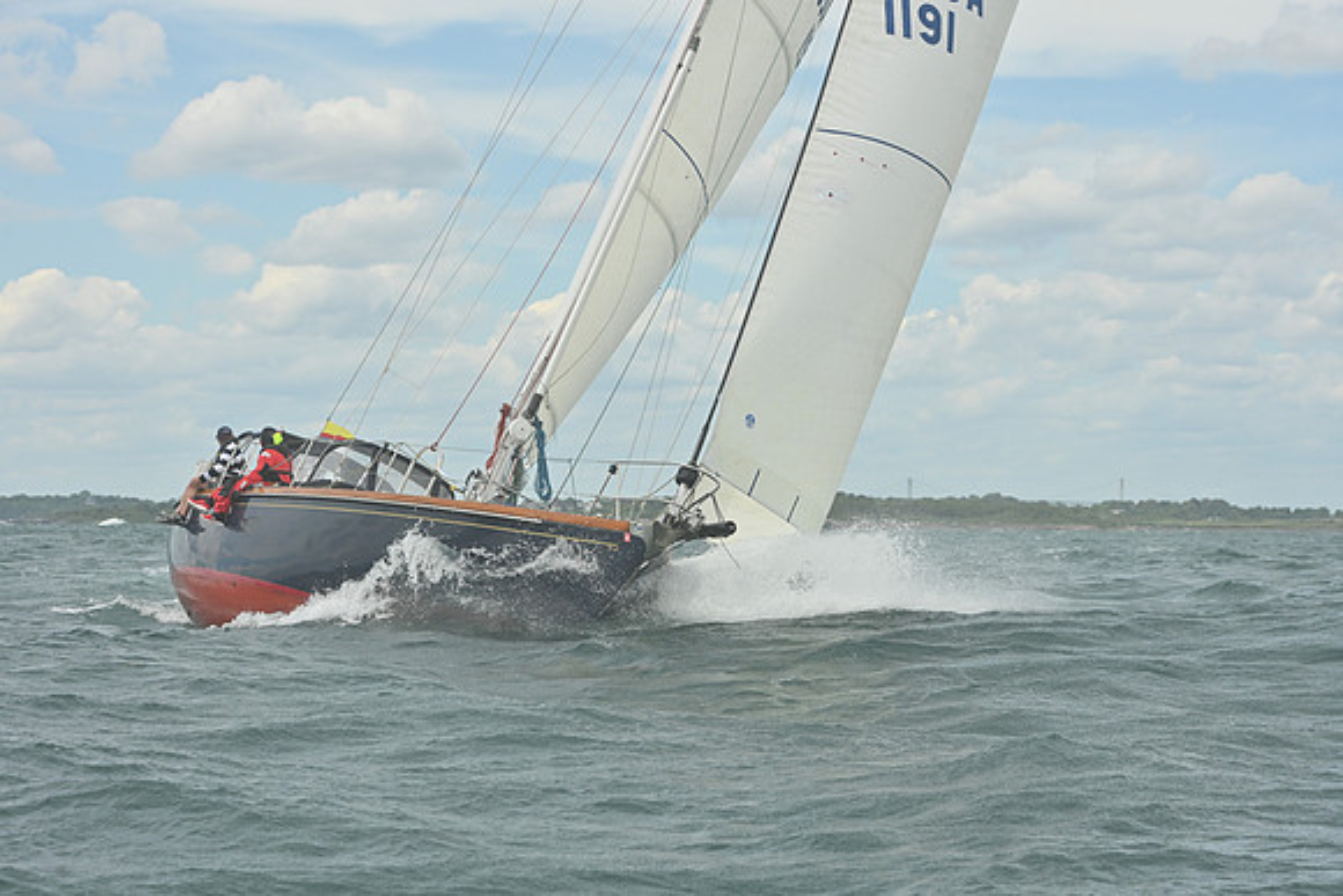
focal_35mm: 98
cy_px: 448
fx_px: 3657
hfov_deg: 20.8
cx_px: 672
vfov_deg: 14.0
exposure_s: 1/1250
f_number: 11
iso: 320
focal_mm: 98
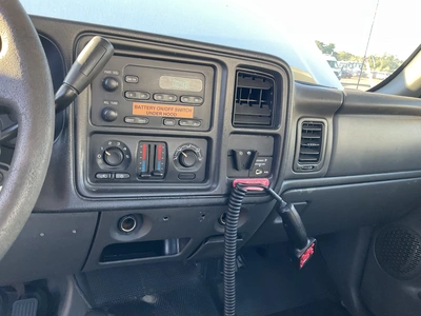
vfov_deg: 48.2
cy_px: 158
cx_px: 210
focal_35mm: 29
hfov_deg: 61.7
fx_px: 353
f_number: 1.8
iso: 64
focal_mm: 3
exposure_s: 1/105
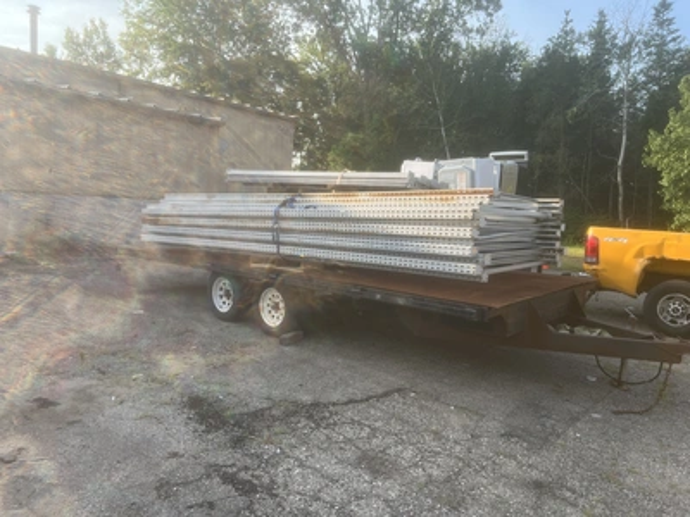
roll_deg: -2.4
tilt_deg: -5.7
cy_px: 258
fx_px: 518
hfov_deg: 67.3
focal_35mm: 26
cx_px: 345
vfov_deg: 53.1
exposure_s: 1/878
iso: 50
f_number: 1.6
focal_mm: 5.1
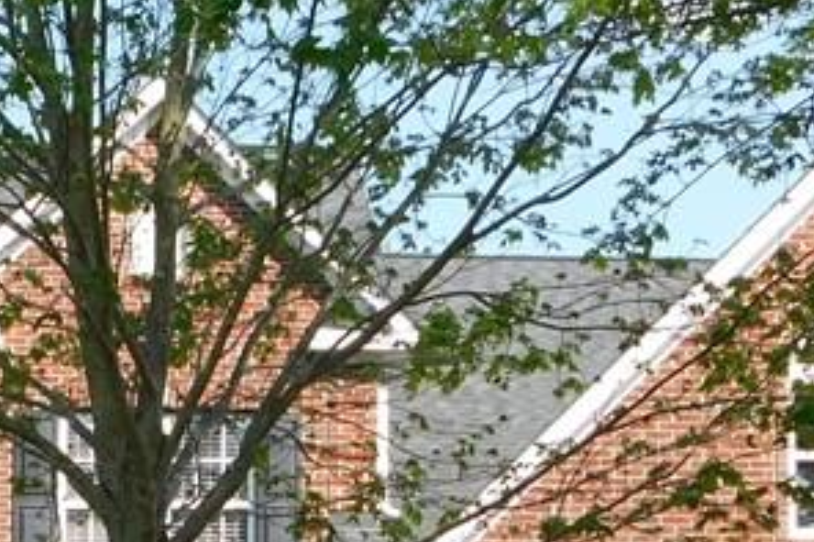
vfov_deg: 12.3
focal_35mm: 108
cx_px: 113
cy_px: 699
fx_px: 2441
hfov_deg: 18.7
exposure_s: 1/500
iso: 125
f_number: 3.2
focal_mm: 5.3
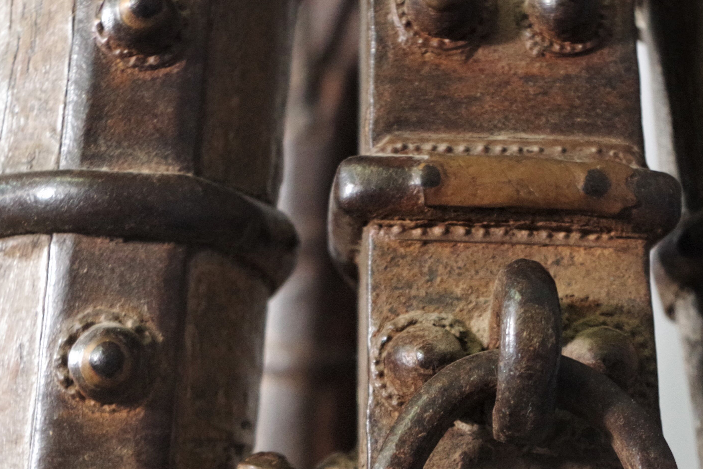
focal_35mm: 66
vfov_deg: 20.2
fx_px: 1289
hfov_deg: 30.3
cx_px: 475
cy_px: 417
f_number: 4
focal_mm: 23.13
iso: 1600
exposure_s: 1/60
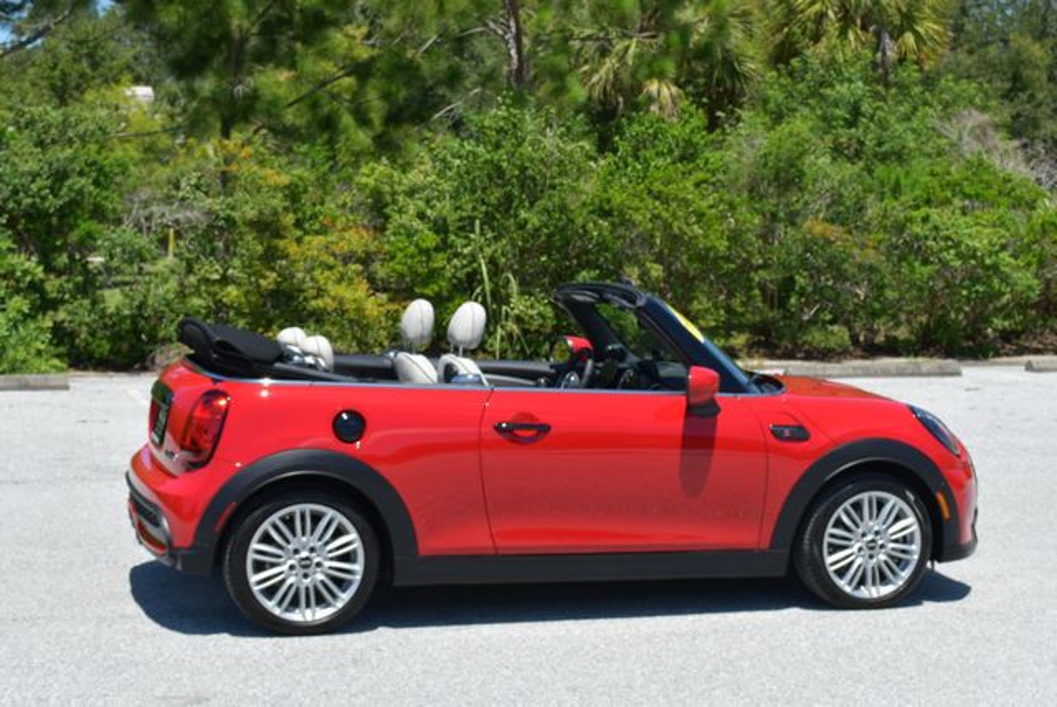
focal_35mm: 64
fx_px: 1881
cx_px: 528
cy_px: 354
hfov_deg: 31.4
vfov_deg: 21.3
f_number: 8
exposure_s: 1/250
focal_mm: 32
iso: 125
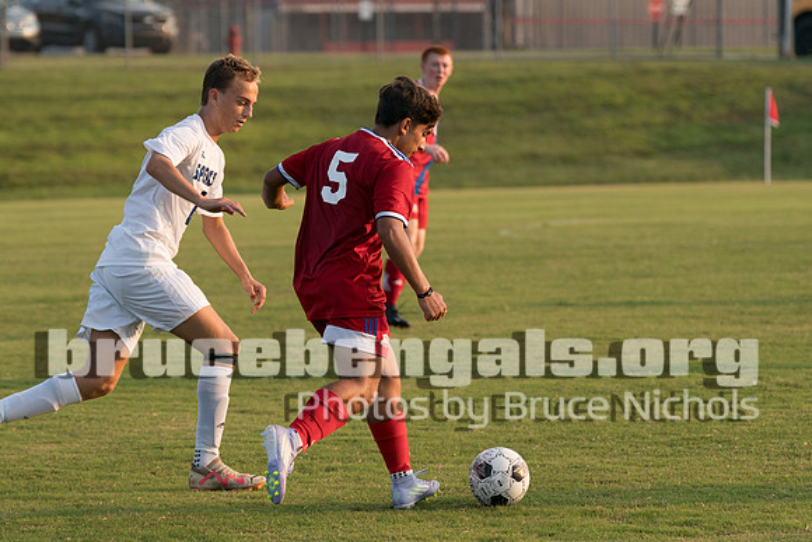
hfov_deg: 10.1
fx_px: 4617
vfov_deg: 6.7
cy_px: 272
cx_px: 400
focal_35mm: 205
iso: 250
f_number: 2.8
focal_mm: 111
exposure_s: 1/1250
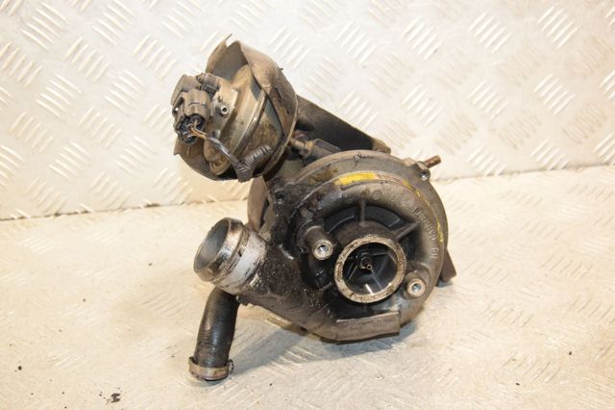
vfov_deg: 26.5
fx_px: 871
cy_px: 205
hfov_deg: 38.9
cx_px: 308
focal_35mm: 51
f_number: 5.6
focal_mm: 34
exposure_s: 1/160
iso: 1600
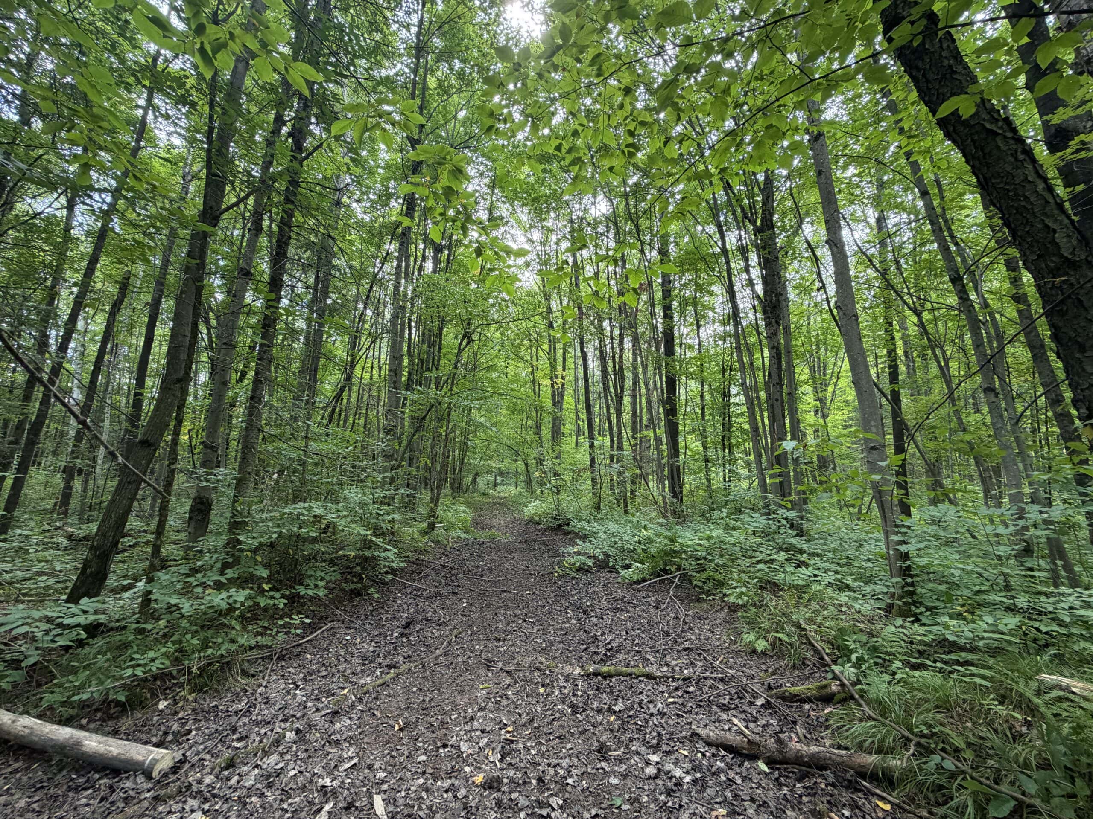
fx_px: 442
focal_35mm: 14
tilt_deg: +9.6
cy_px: 410
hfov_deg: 102.1
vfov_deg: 85.7
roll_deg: -0.6
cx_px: 546
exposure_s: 1/121
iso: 200
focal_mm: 2.22
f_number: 2.2
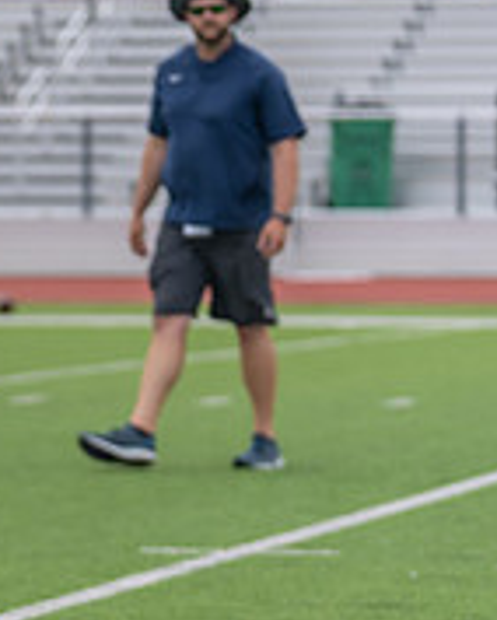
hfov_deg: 4.1
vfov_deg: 5.1
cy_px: 347
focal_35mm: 379
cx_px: -432
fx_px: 6957
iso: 160
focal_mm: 111
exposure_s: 1/1250
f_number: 3.5
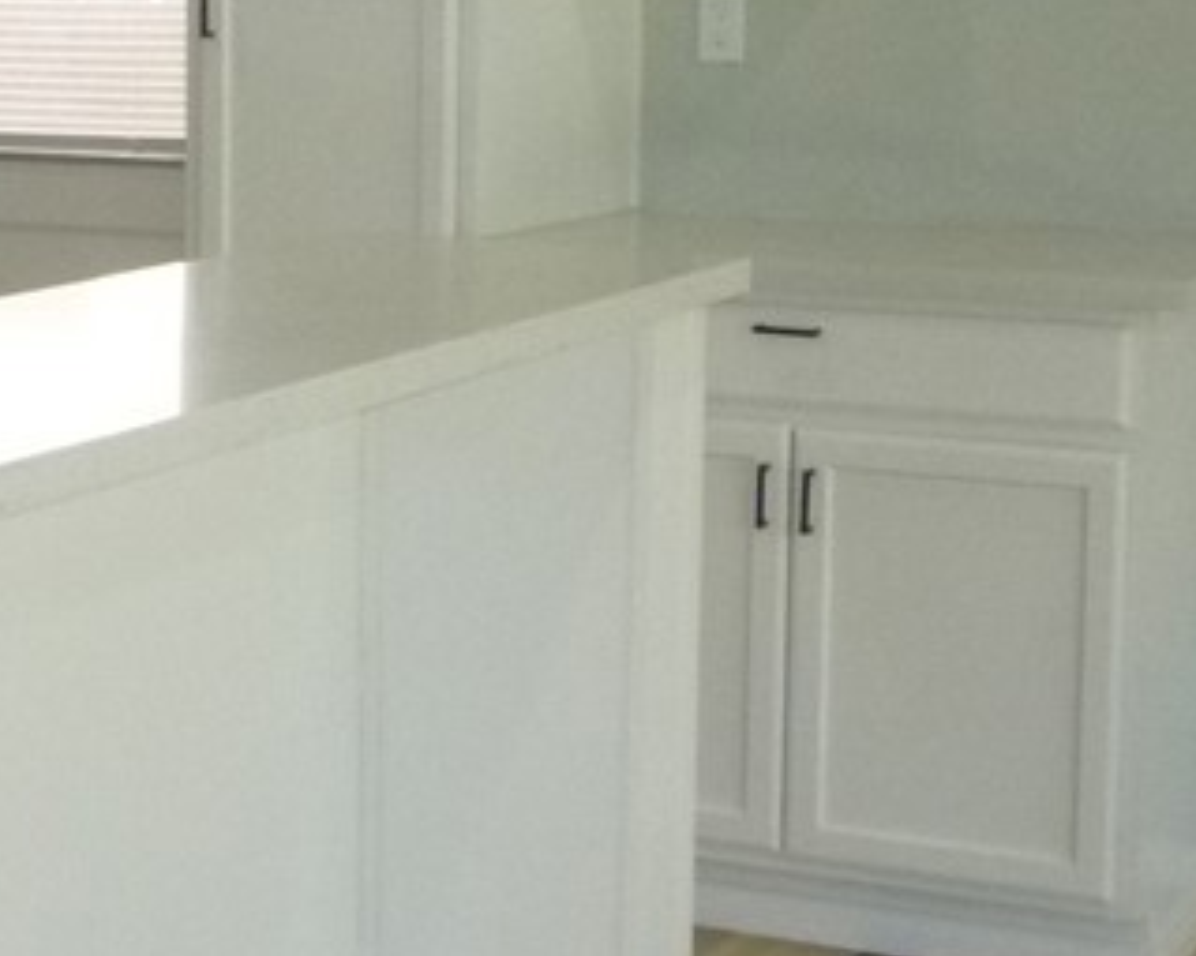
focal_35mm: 91
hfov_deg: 20.0
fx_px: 3220
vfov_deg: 16.8
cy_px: 251
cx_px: -150
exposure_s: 1/200
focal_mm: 5.2
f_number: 3.3
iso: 400
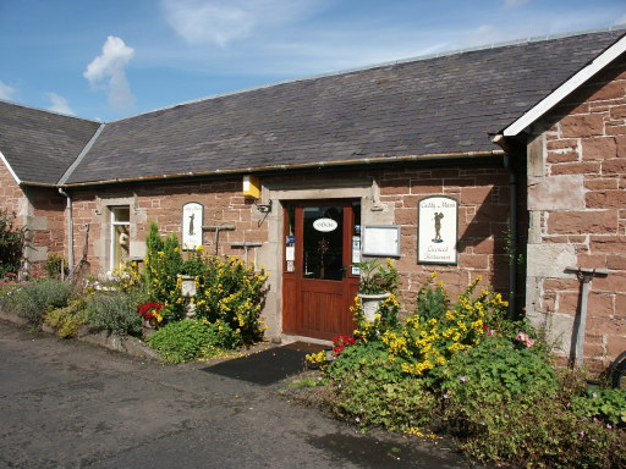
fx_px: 506
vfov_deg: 49.7
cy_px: 234
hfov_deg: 63.4
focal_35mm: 28
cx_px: 313
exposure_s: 1/1000
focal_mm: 7.21
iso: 100
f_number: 4.5
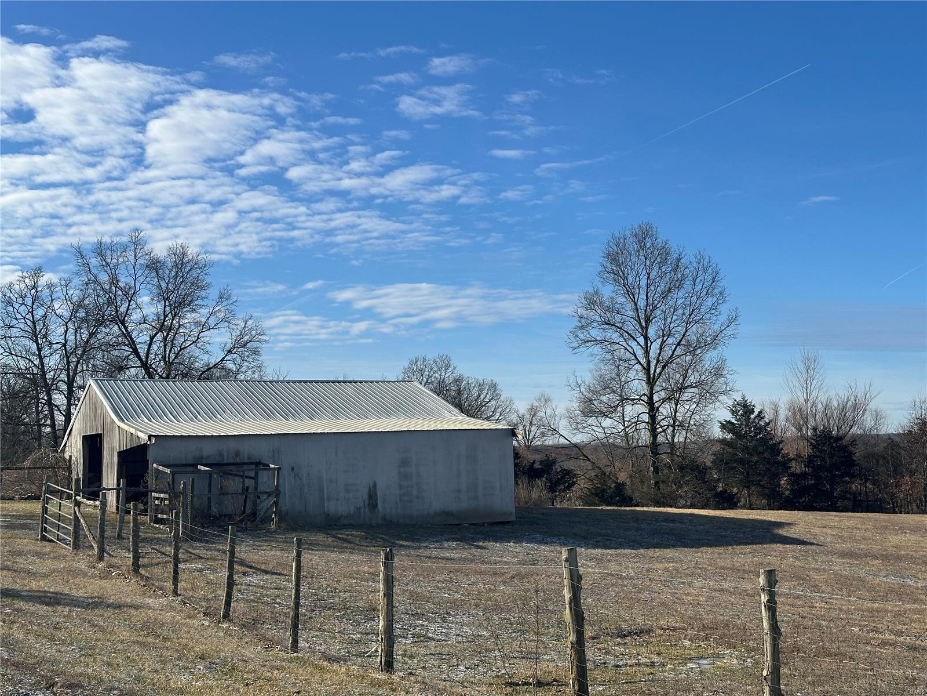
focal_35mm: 48
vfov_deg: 30.3
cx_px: 464
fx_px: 1285
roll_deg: +1.1
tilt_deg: +5.5
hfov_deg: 39.7
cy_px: 348
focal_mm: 6.86
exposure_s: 1/4566
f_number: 1.78
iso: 64
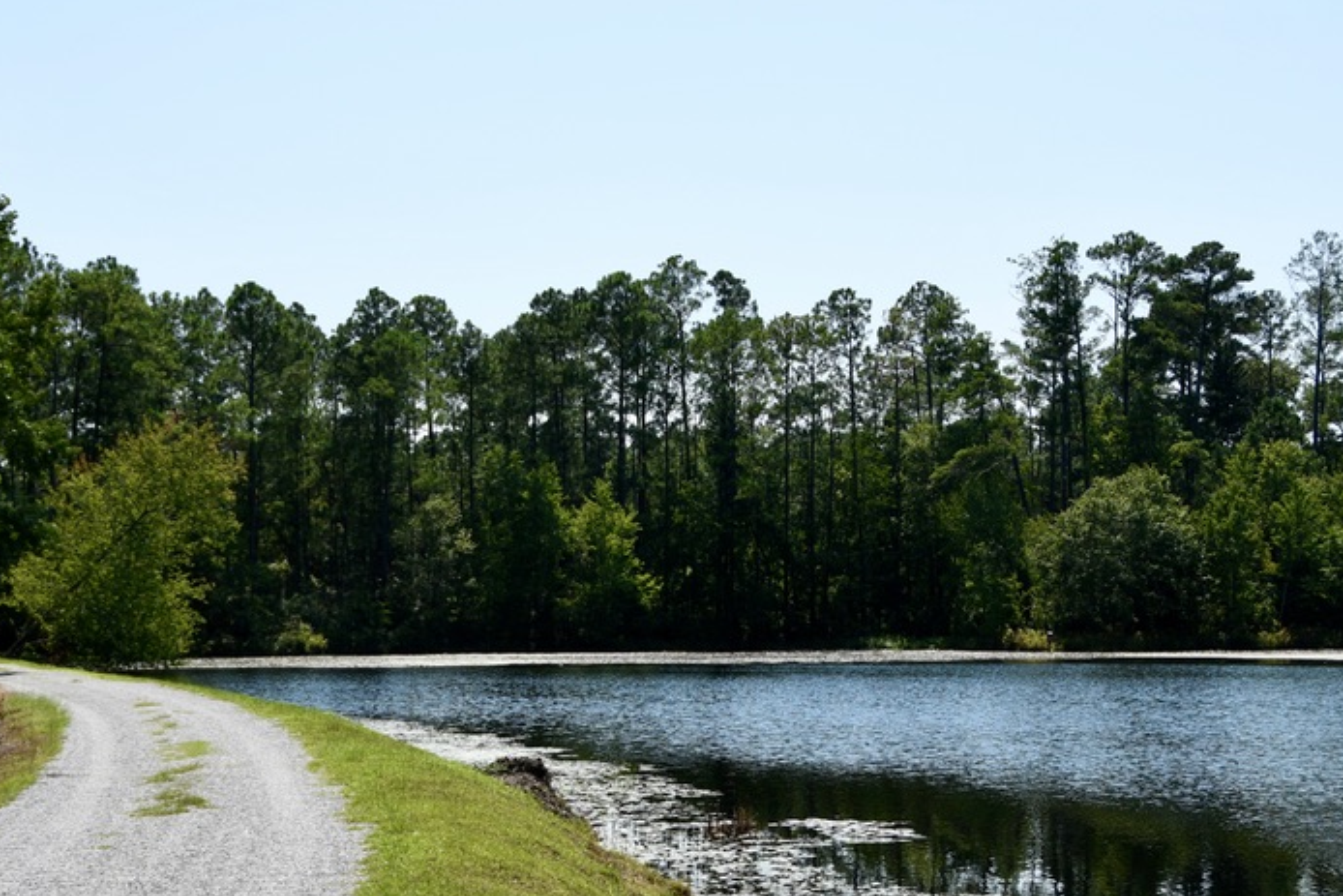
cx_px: 728
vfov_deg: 18.7
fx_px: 2716
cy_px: 552
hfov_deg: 27.8
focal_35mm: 73
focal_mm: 31
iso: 250
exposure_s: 1/1000
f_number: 6.3
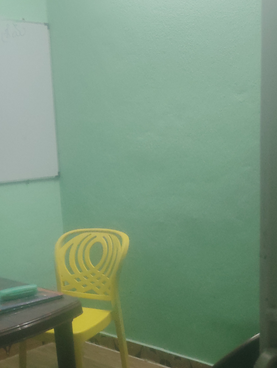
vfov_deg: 34.3
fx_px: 585
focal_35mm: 55
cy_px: 267
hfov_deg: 26.6
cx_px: 138
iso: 344
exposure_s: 1/33.3
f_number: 1.8
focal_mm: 4.25
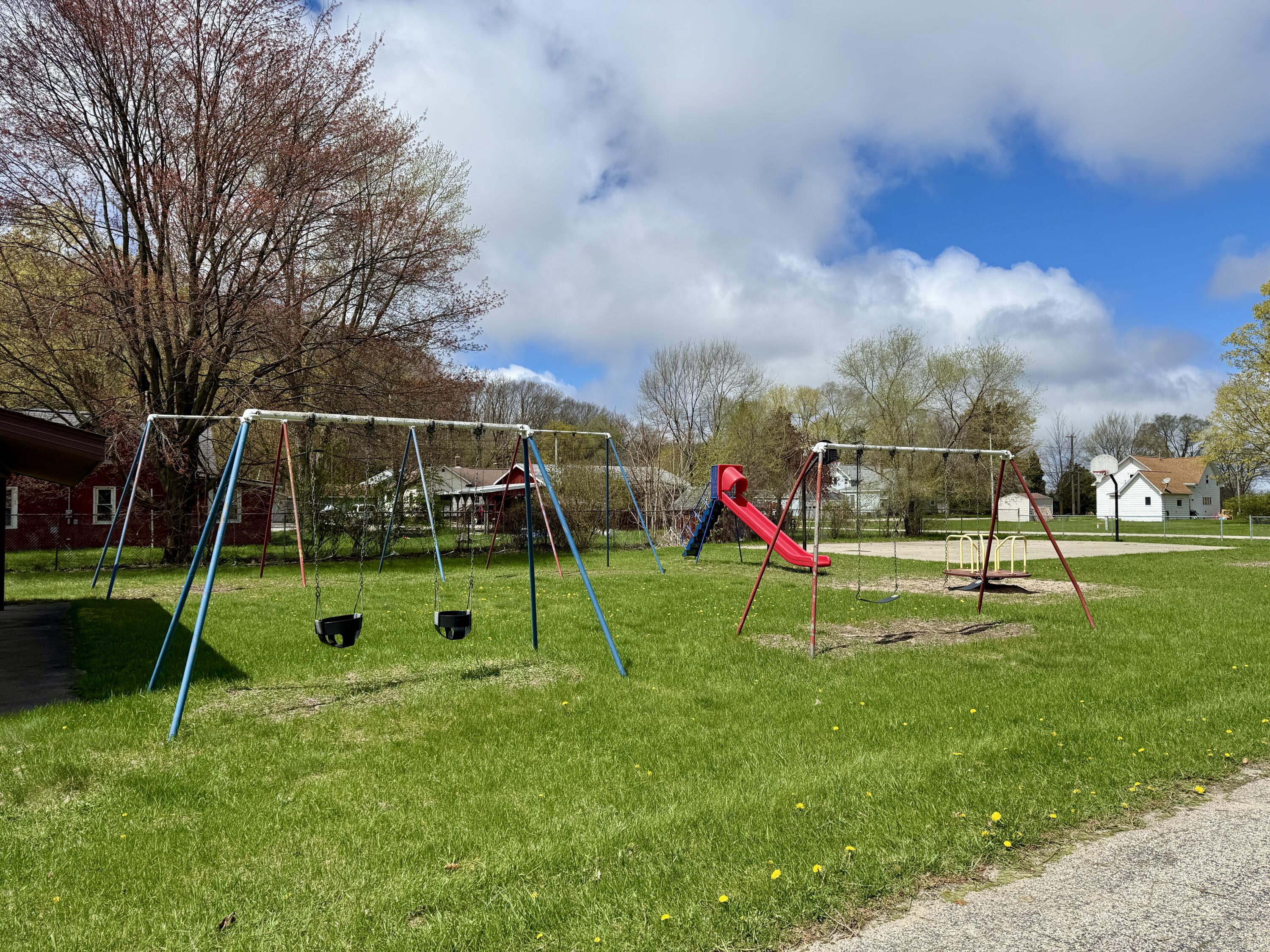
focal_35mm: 24
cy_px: 476
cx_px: 635
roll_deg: +0.2
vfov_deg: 56.8
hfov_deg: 71.6
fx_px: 881
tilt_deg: +2.3
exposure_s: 1/7353
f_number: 1.78
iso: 80
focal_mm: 6.76
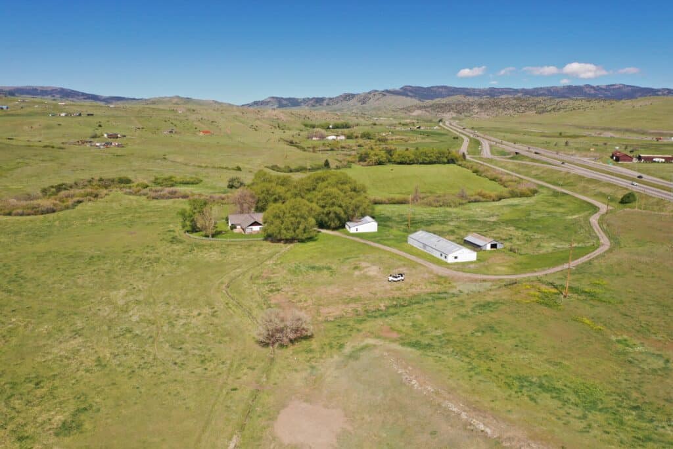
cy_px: 224
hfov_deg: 65.5
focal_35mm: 28
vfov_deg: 46.4
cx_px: 336
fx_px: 523
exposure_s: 1/200
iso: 100
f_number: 4.5
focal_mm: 10.26
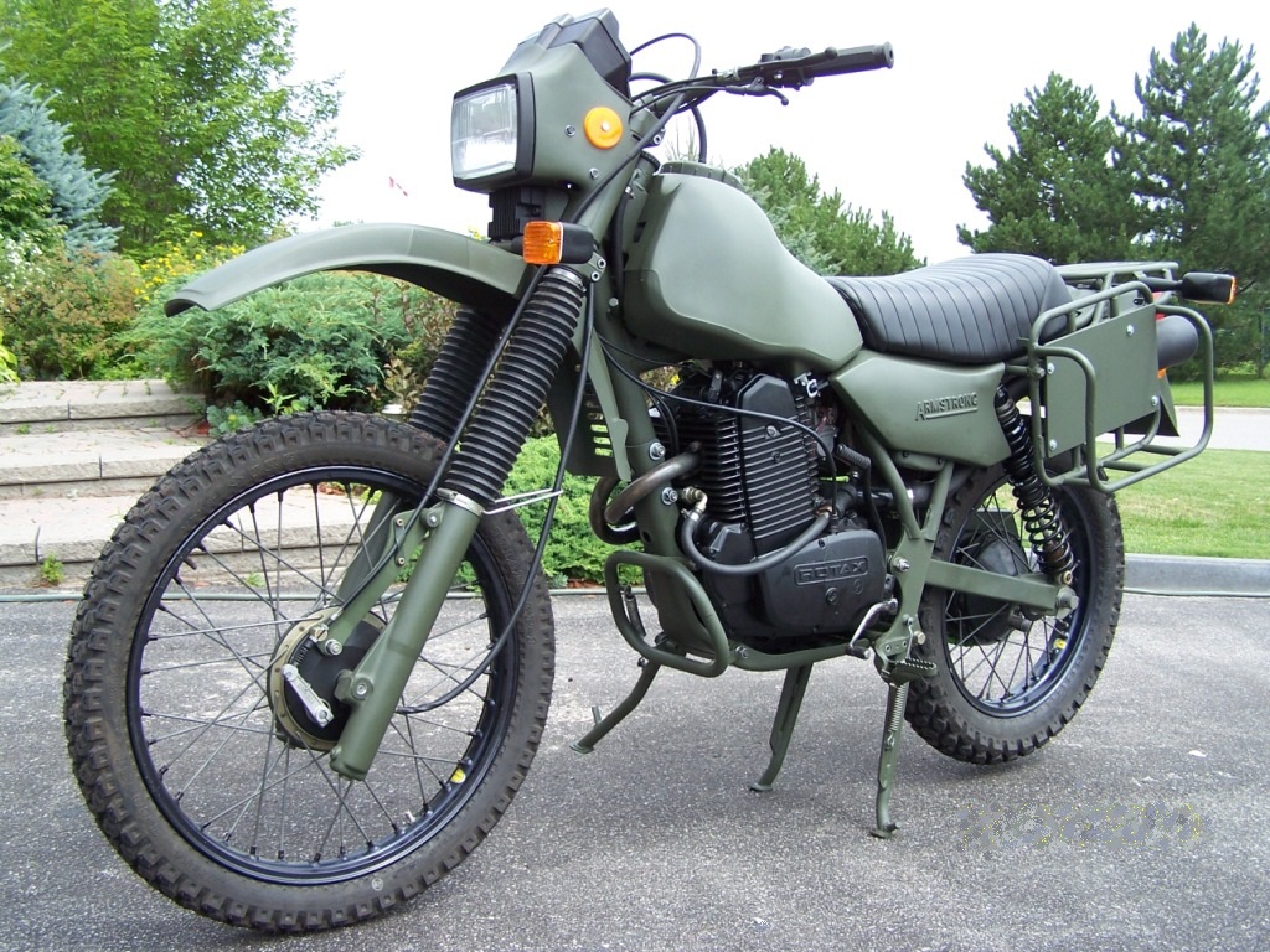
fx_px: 1394
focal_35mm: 38
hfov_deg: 49.0
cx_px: 635
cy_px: 476
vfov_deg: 37.7
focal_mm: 6.3
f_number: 2.8
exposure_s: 1/500
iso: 80
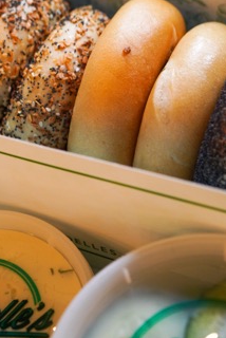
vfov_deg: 28.7
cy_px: 131
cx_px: 145
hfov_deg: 19.5
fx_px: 658
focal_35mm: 70
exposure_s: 1/60
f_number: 3.2
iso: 1600
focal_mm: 35
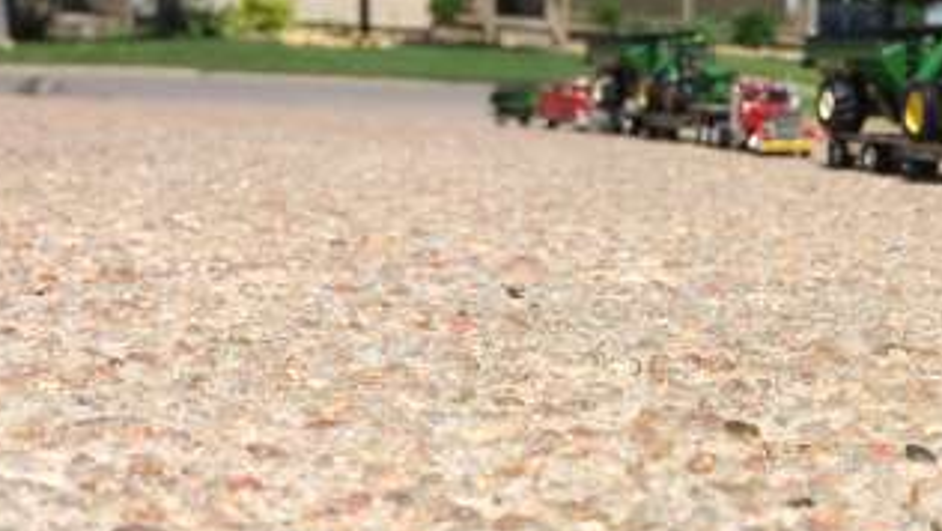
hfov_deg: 30.8
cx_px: 906
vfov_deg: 18.8
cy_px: 331
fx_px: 1599
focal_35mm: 64
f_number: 2.2
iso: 32
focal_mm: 4.15
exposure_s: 1/3425
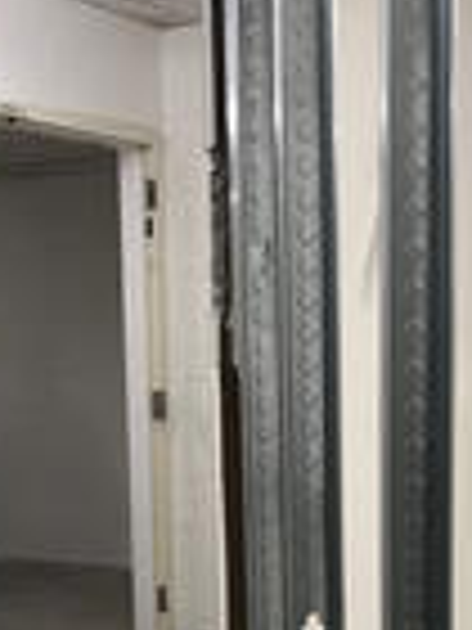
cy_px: 630
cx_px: 184
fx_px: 1309
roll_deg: +1.4
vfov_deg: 25.7
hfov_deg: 20.4
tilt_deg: -10.1
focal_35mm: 72
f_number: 1.8
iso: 25
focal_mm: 3.99
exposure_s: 1/30
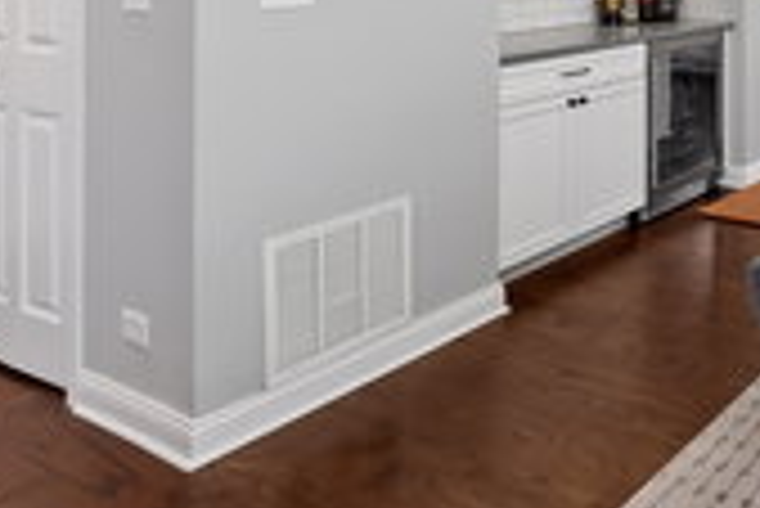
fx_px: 718
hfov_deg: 40.1
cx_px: 906
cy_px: -67
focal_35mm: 34
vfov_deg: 33.3
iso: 200
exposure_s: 1/2.5
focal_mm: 12
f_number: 9
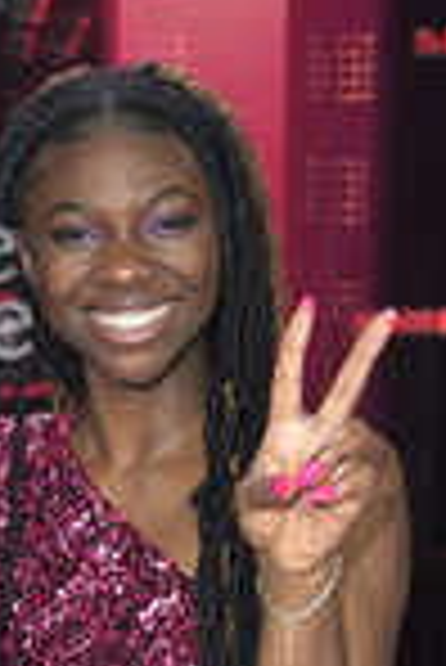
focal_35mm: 97
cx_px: -68
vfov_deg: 20.7
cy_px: 558
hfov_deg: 13.8
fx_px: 1798
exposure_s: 1/125
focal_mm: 36
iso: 2500
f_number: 5
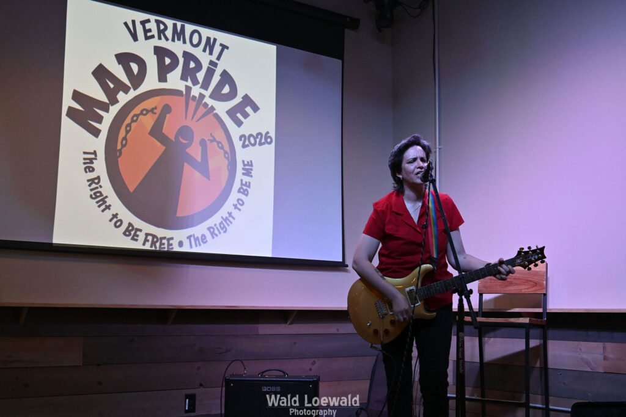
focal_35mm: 42
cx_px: 313
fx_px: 730
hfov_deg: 46.4
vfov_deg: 31.9
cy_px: 208
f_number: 3.5
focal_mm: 28
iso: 2000
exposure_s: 1/200
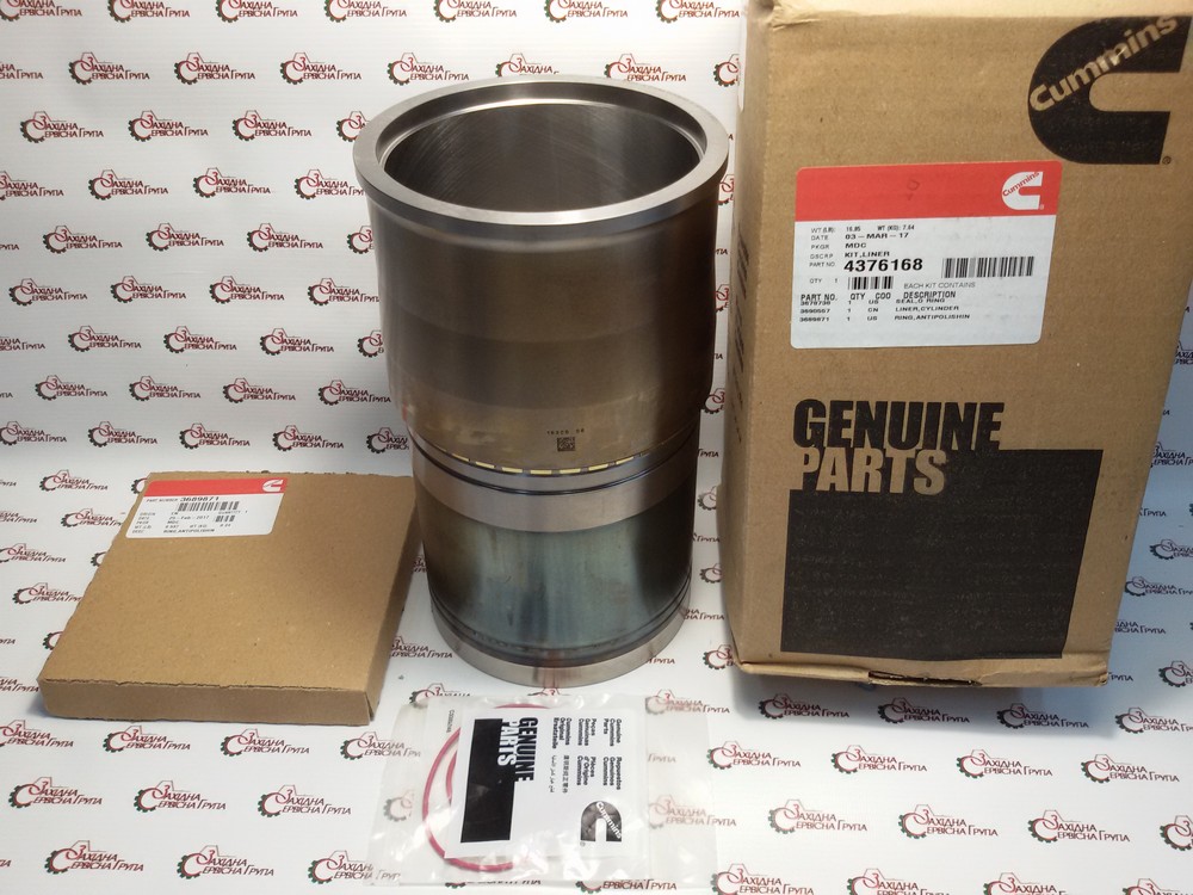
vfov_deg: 45.4
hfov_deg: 58.4
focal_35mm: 31
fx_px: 1068
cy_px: 448
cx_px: 596
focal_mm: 2.93
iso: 50
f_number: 2.4
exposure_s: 1/33
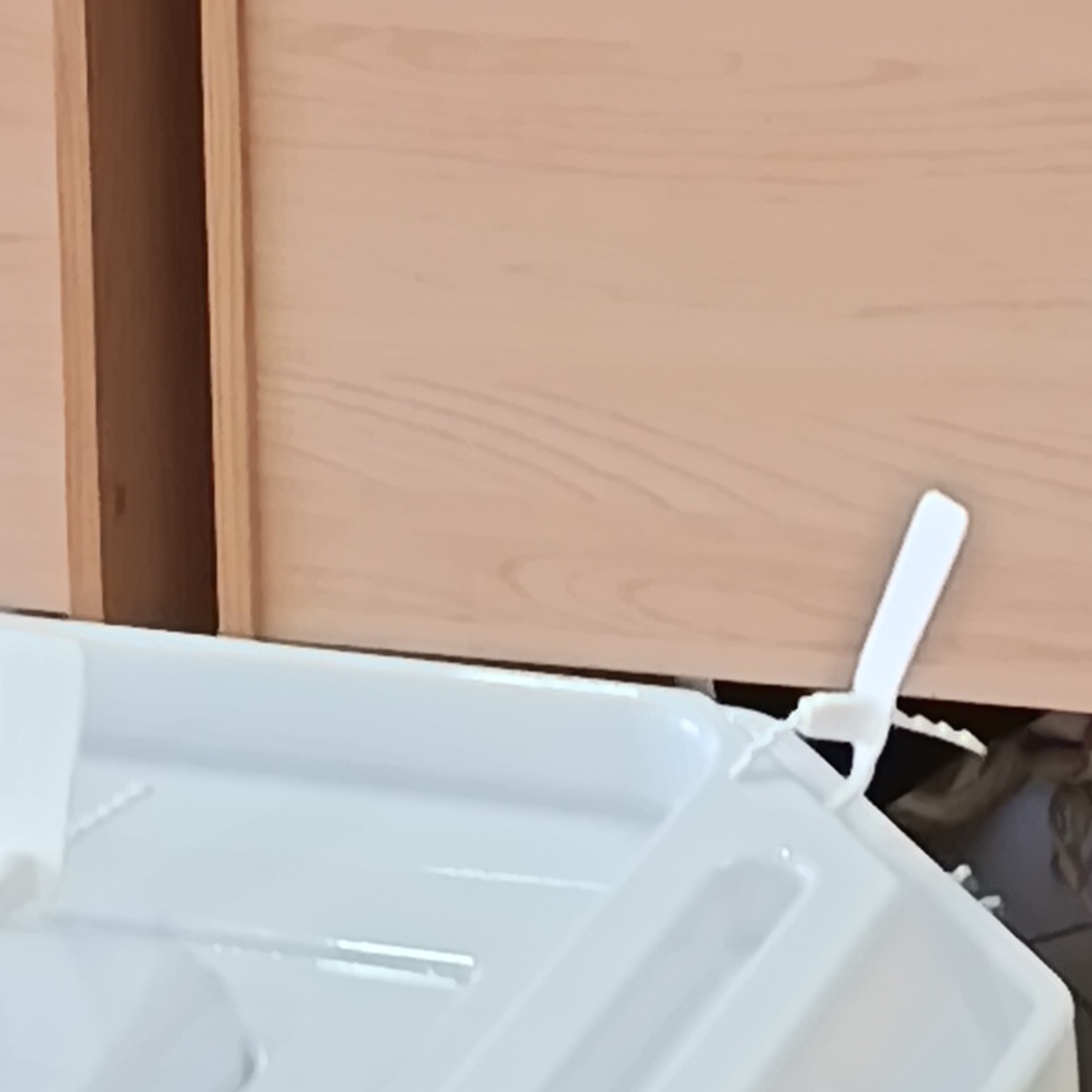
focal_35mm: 169
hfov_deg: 10.2
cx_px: 1363
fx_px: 6032
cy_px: -997
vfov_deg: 9.7
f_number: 1.75
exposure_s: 1/60
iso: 441
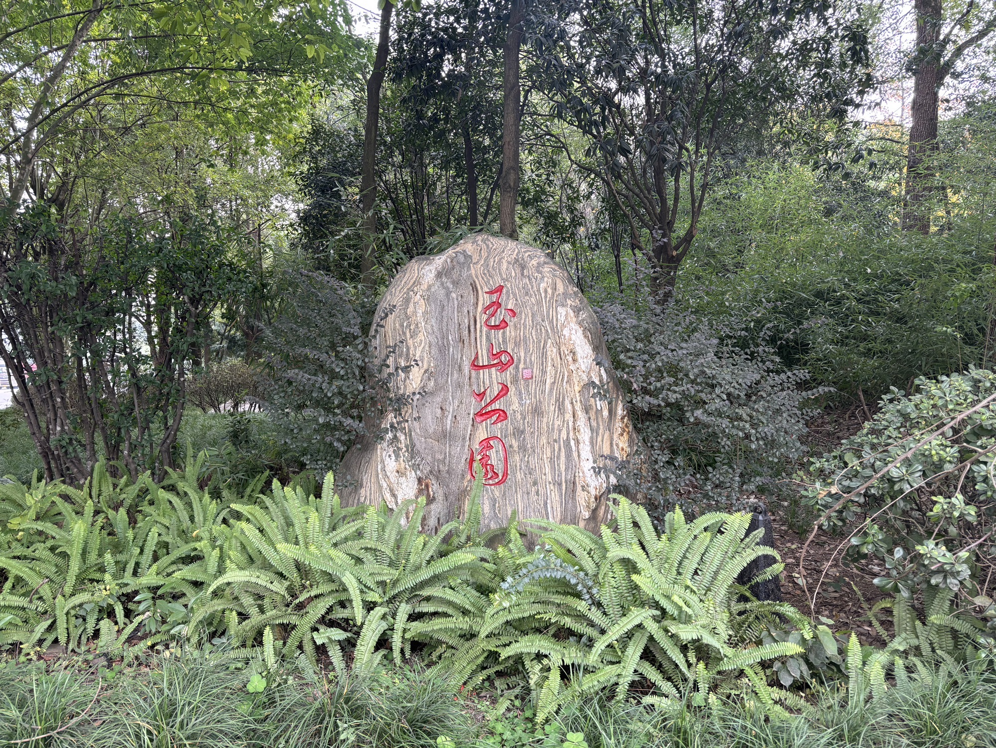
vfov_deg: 53.1
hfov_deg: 67.3
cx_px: 498
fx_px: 748
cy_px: 374
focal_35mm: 26
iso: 100
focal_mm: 5.96
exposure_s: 1/121
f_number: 1.6
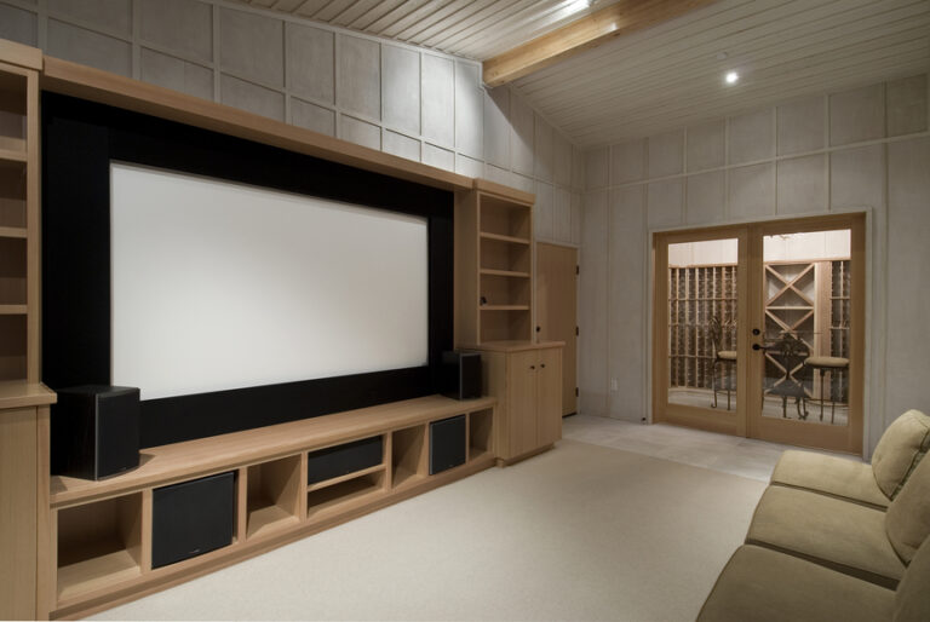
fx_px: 466
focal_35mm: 18
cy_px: 311
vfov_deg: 67.5
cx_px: 465
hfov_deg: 89.9
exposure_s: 1/2.5
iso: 100
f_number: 8
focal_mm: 12
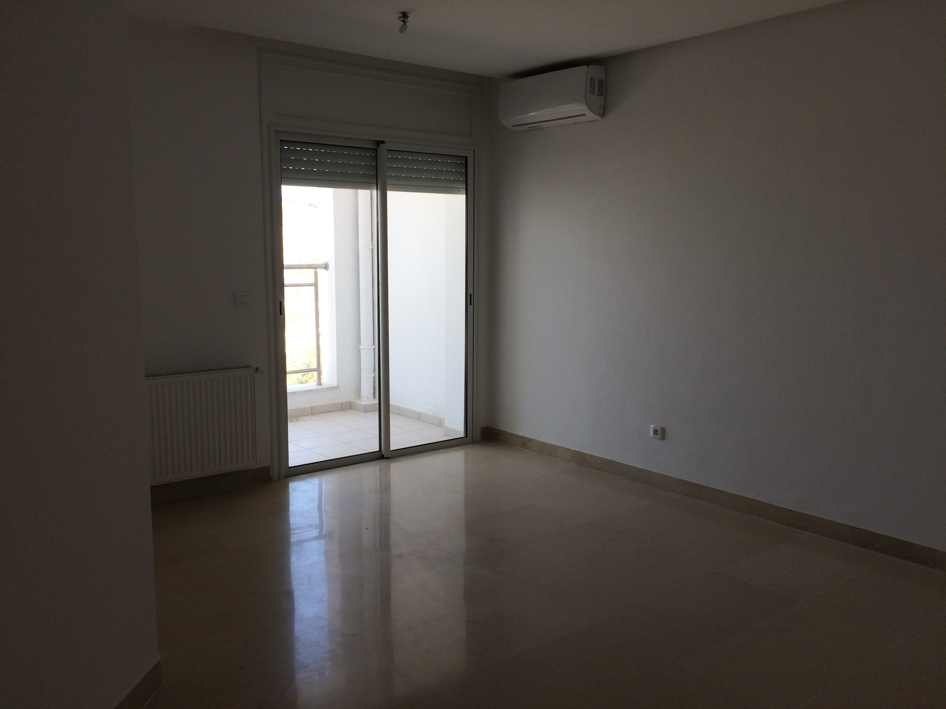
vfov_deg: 48.2
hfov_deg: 61.7
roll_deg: -0.7
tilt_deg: -9.3
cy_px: 354
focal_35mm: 29
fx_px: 793
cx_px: 473
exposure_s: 1/297
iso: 32
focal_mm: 4.15
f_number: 2.2
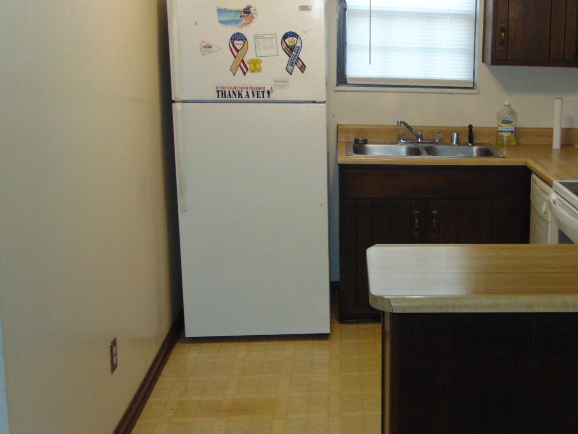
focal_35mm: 56
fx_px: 935
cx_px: 483
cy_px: 243
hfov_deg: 33.1
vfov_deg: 26.1
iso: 200
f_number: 3.1
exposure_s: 1/40
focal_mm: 5.4
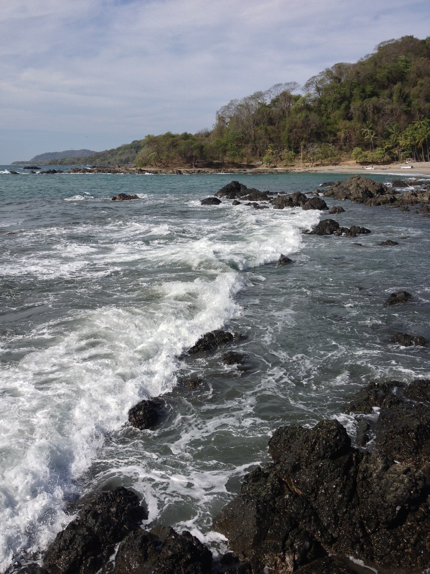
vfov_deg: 52.6
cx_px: 215
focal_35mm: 35
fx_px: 580
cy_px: 287
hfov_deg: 40.7
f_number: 2.4
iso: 50
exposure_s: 1/2208
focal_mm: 4.28
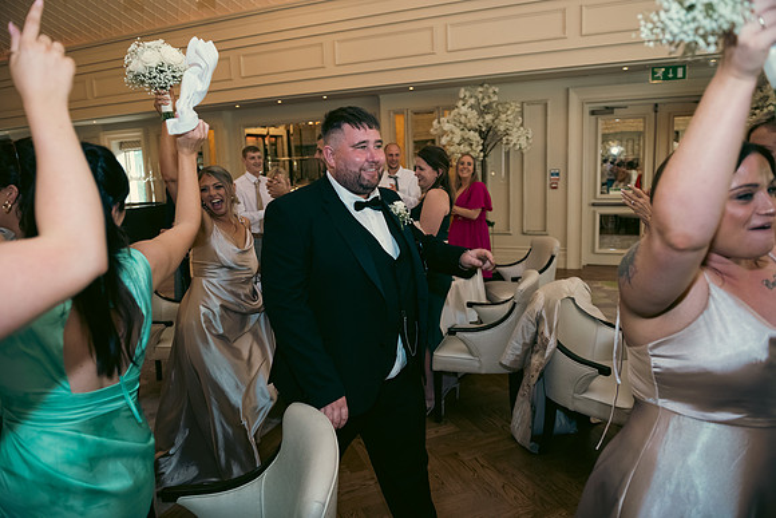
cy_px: 259
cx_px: 388
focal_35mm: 24
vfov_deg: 53.2
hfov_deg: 73.7
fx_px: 517
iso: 800
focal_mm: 24
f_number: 3.5
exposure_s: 1/160
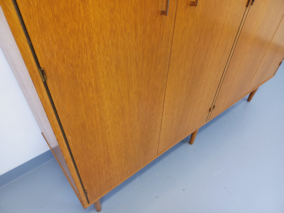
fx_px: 205
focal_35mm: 25
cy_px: 106
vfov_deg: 54.9
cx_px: 142
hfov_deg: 69.4
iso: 250
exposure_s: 1/50
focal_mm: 4.65
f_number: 1.8
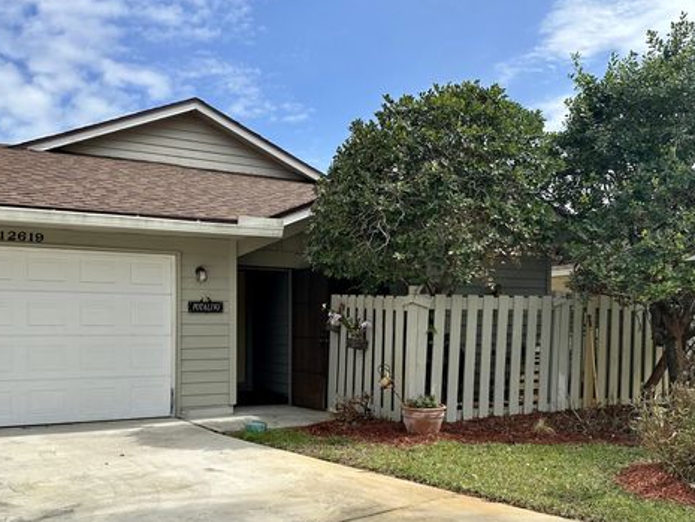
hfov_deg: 55.3
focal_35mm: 33
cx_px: 318
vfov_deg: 42.7
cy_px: 325
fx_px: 663
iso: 80
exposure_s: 1/5525
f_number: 1.78
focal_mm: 6.86
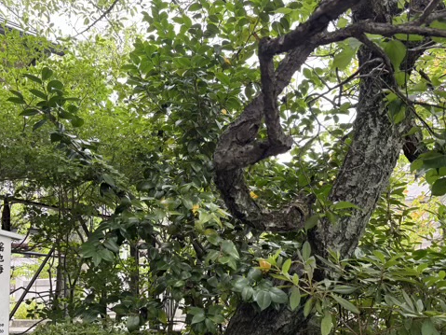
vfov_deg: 37.4
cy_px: 219
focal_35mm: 38
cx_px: 185
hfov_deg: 48.8
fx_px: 489
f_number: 1.6
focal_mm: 5.96
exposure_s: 1/171
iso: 64
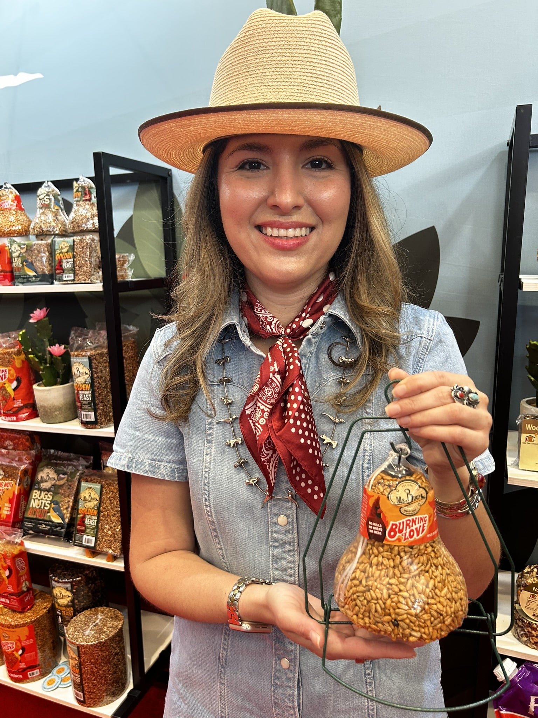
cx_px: 269
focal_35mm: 26
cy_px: 359
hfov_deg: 53.1
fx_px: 539
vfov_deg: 67.3
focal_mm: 5.7
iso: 125
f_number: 1.5
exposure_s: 1/60
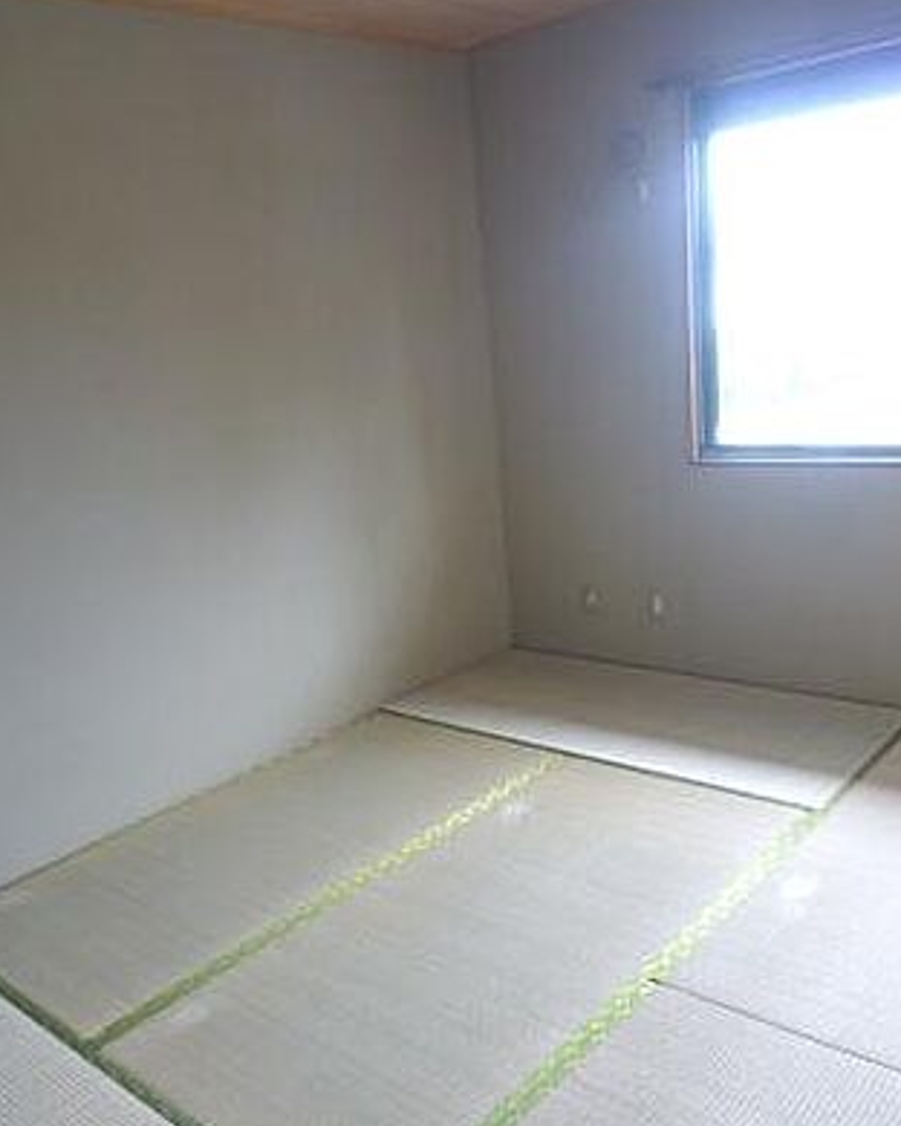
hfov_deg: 48.5
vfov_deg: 58.3
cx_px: 413
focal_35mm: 30
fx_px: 1000
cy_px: 676
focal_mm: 4.5
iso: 200
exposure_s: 1/30
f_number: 2.8
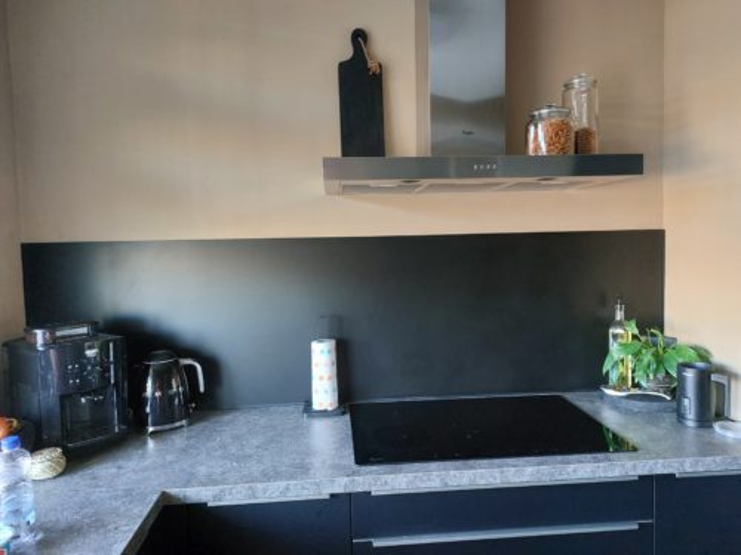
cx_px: 370
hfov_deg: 71.6
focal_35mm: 24
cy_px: 278
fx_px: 514
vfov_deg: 56.8
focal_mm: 5.23
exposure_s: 1/33
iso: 500
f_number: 1.8
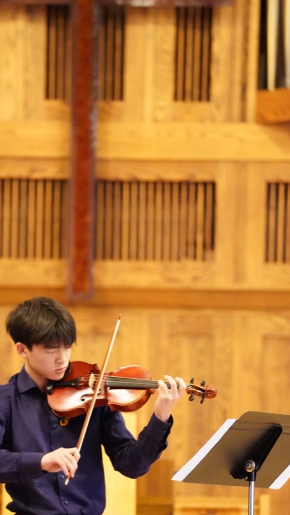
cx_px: 116
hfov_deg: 4.2
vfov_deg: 7.5
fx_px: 3912
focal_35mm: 286
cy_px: 324
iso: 12800
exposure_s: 1/250
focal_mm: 200
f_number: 3.2
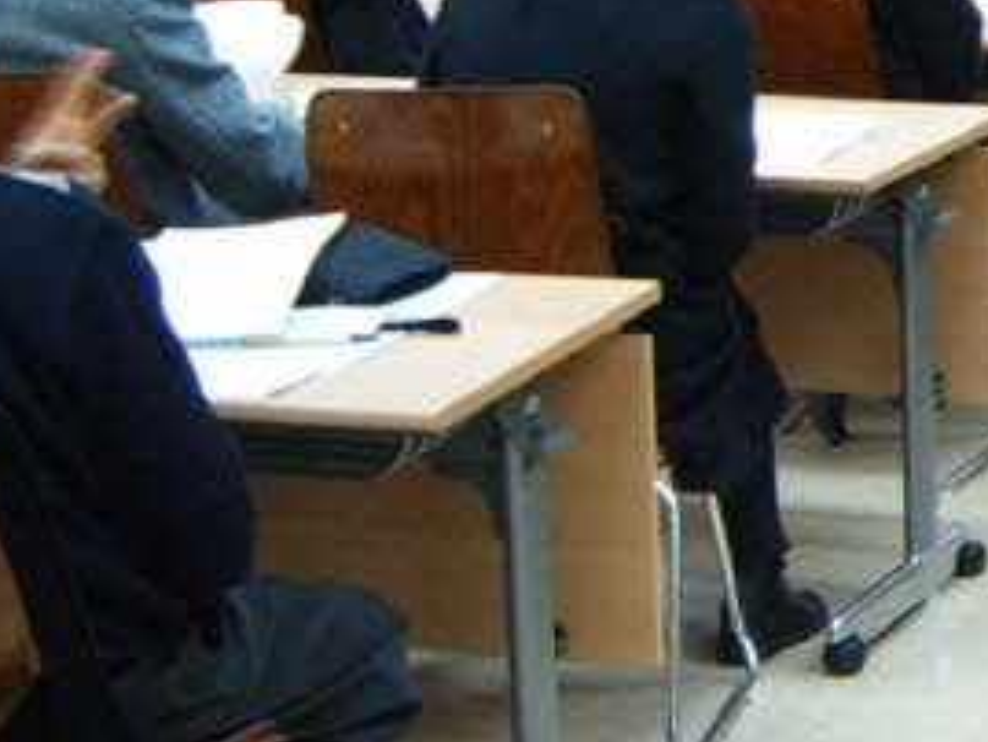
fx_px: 3341
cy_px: 37
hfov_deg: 15.7
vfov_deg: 12.5
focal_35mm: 117
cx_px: 1396
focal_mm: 6.2
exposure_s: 1/10
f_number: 2.9
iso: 141
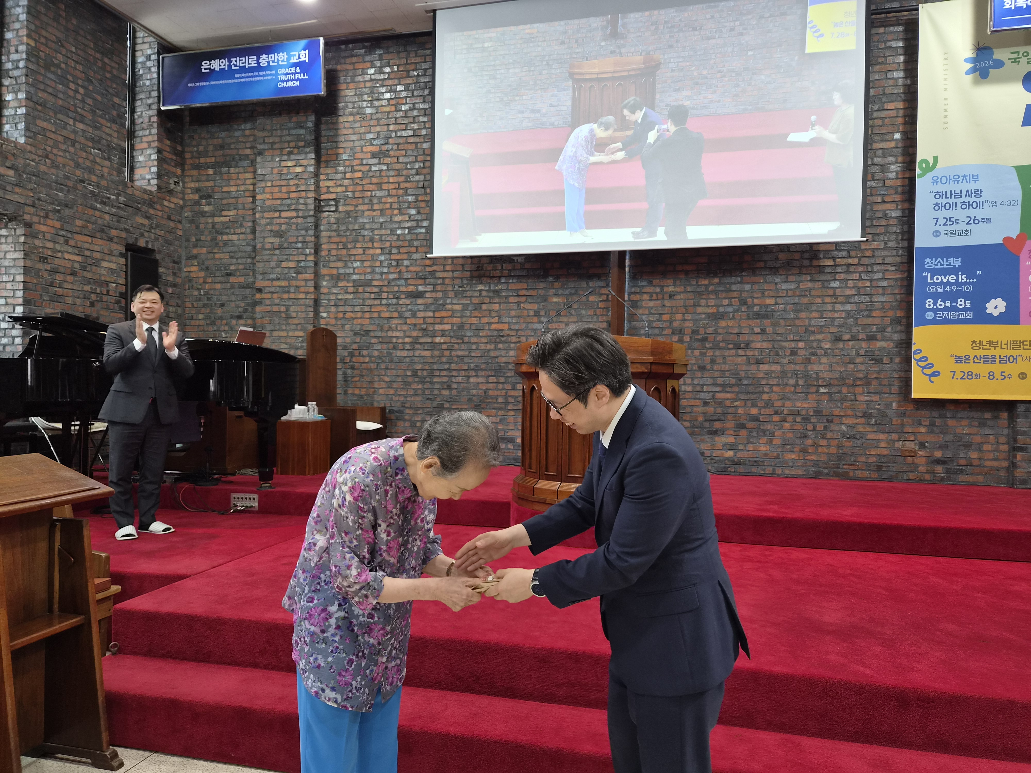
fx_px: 685
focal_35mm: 23
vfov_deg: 58.9
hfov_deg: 73.9
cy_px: 386
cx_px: 516
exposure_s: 1/120
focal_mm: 5.4
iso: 160
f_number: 1.8
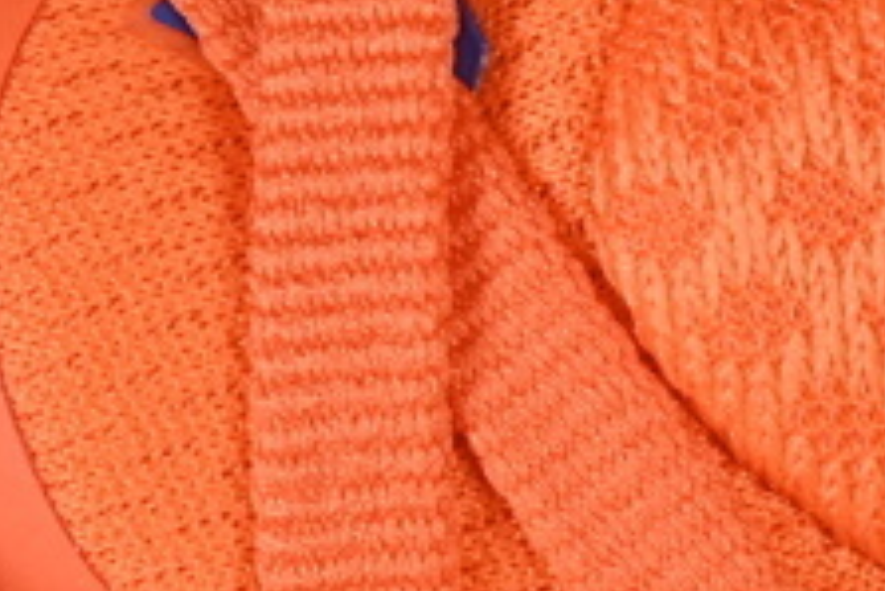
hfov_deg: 5.7
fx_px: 8929
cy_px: 305
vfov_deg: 3.8
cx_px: 377
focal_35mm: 363
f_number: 7.1
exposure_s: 1/80
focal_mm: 50
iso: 160
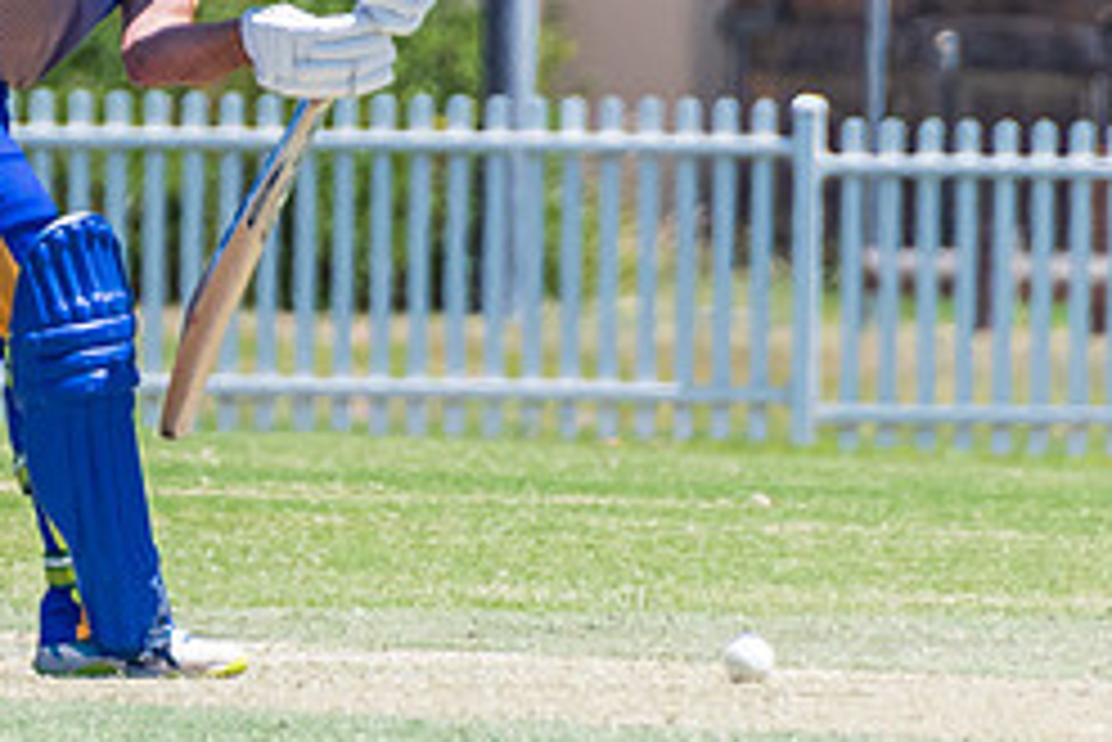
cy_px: 166
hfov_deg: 1.0
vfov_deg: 0.7
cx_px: 32
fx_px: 65335
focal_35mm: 2114
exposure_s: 1/1600
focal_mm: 400
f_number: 6.3
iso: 400
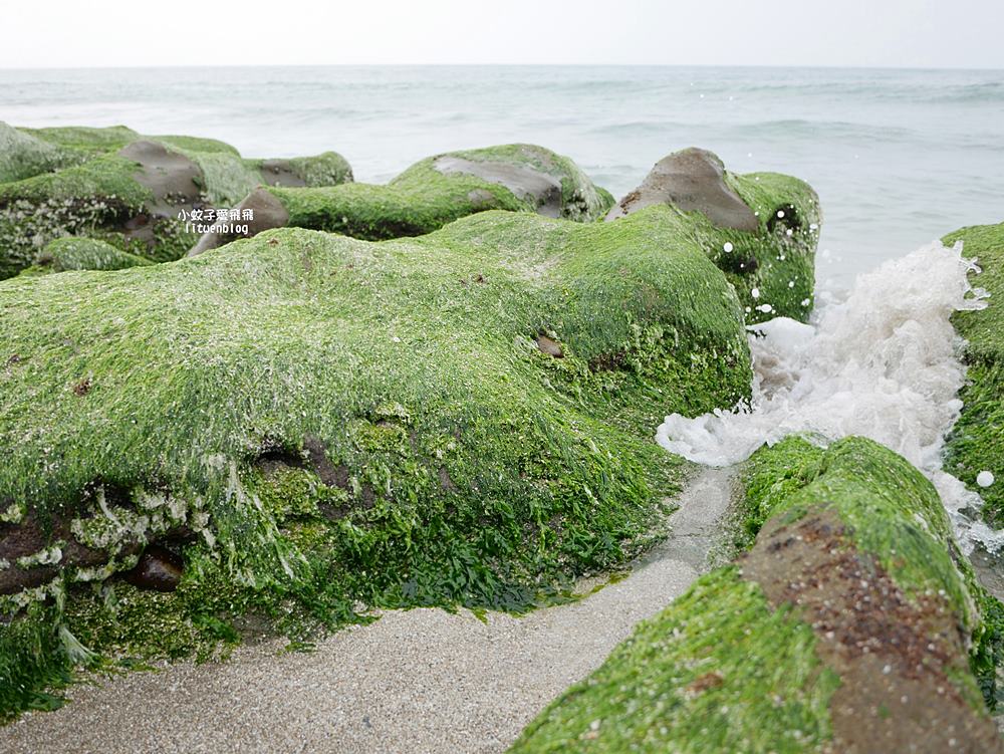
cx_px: 502
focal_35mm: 28
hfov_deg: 63.4
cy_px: 377
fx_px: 812
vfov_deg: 49.8
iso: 200
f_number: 3.2
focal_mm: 14
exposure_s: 1/640
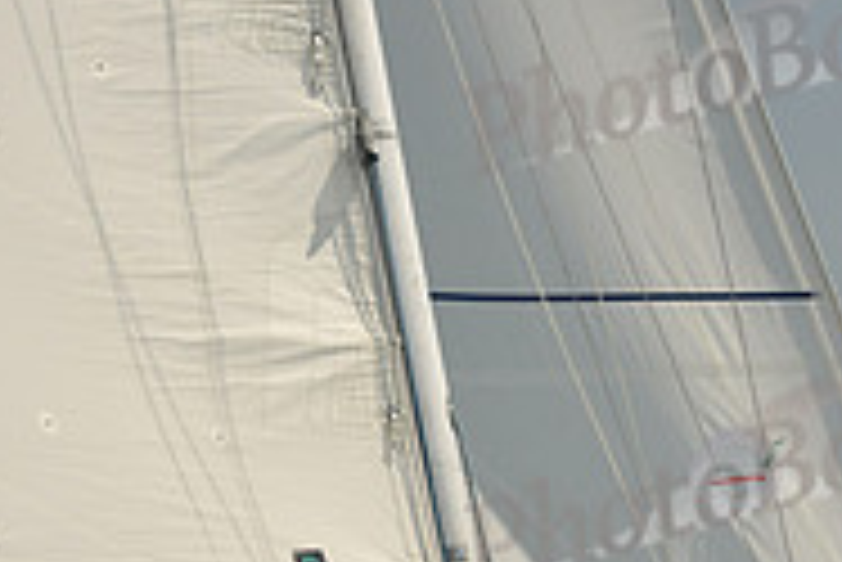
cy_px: 771
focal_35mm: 403
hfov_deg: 5.1
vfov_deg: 3.4
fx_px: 9433
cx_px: 234
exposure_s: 1/1000
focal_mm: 130
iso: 320
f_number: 8
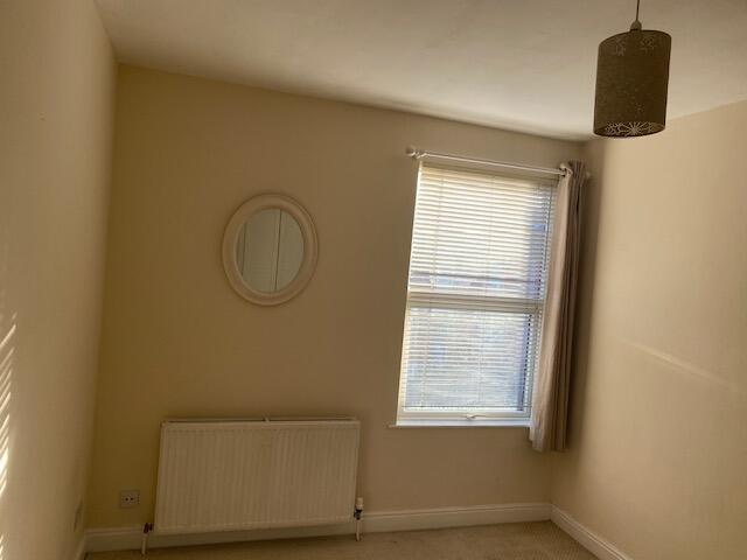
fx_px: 561
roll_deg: -4.2
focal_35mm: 26
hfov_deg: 67.3
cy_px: 280
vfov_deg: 53.1
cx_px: 374
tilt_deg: -0.1
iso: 32
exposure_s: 1/173
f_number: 1.8
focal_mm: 4.25
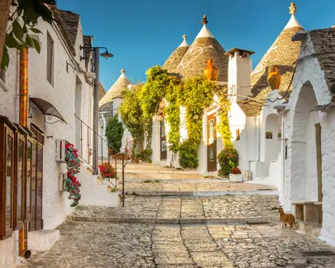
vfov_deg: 30.3
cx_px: 184
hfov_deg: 37.3
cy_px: 134
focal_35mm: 50
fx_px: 496
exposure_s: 1/100
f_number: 9
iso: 100
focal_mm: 44
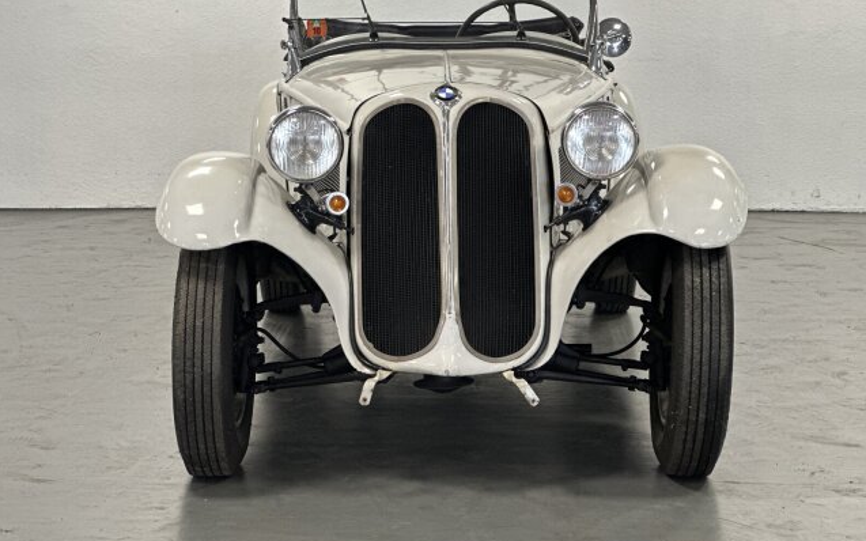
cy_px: 235
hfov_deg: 25.2
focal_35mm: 82
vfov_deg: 15.9
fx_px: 1935
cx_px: 432
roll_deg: +0.2
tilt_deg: -7.5
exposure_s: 1/40
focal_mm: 9
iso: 200
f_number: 2.8
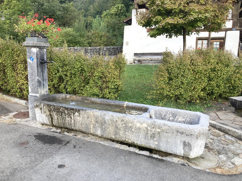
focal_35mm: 28
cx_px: 121
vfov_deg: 49.7
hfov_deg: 63.4
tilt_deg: -9.4
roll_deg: -0.4
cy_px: 90
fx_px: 196
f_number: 1.8
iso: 25
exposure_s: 1/121
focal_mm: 3.99
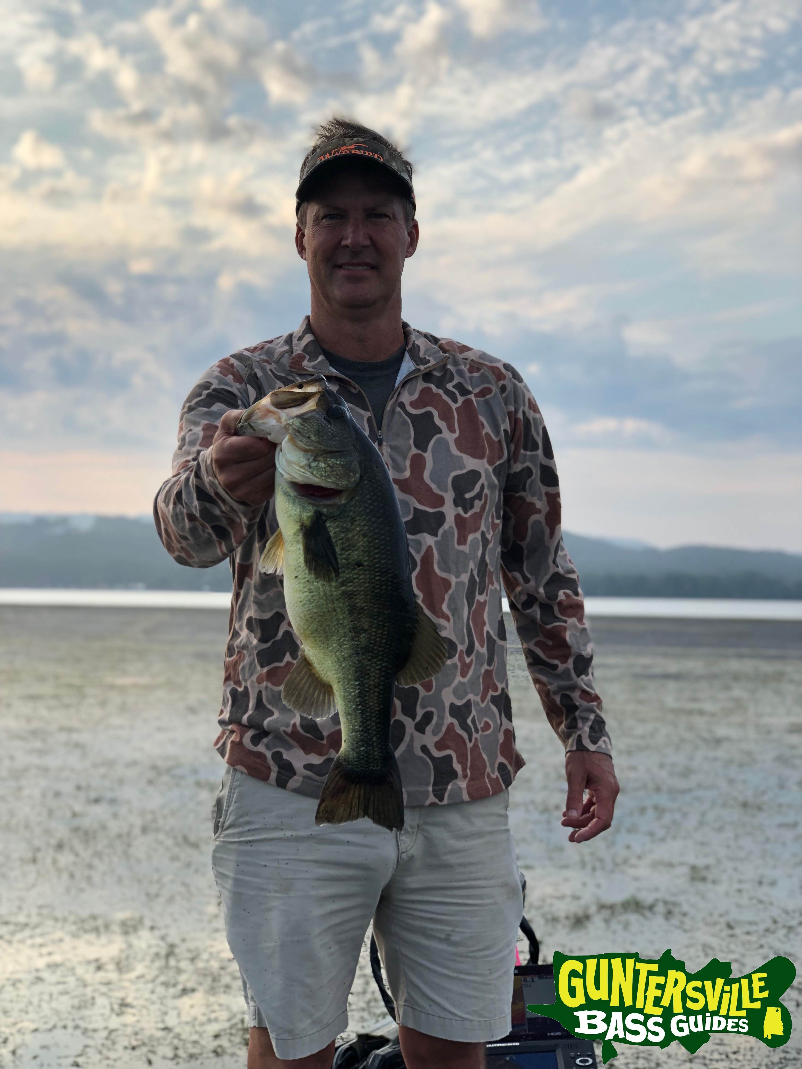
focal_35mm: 52
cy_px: 534
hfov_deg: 28.0
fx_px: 1606
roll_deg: -0.7
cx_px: 401
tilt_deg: +1.8
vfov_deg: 36.8
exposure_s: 1/466
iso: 16
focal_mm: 6
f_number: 2.4
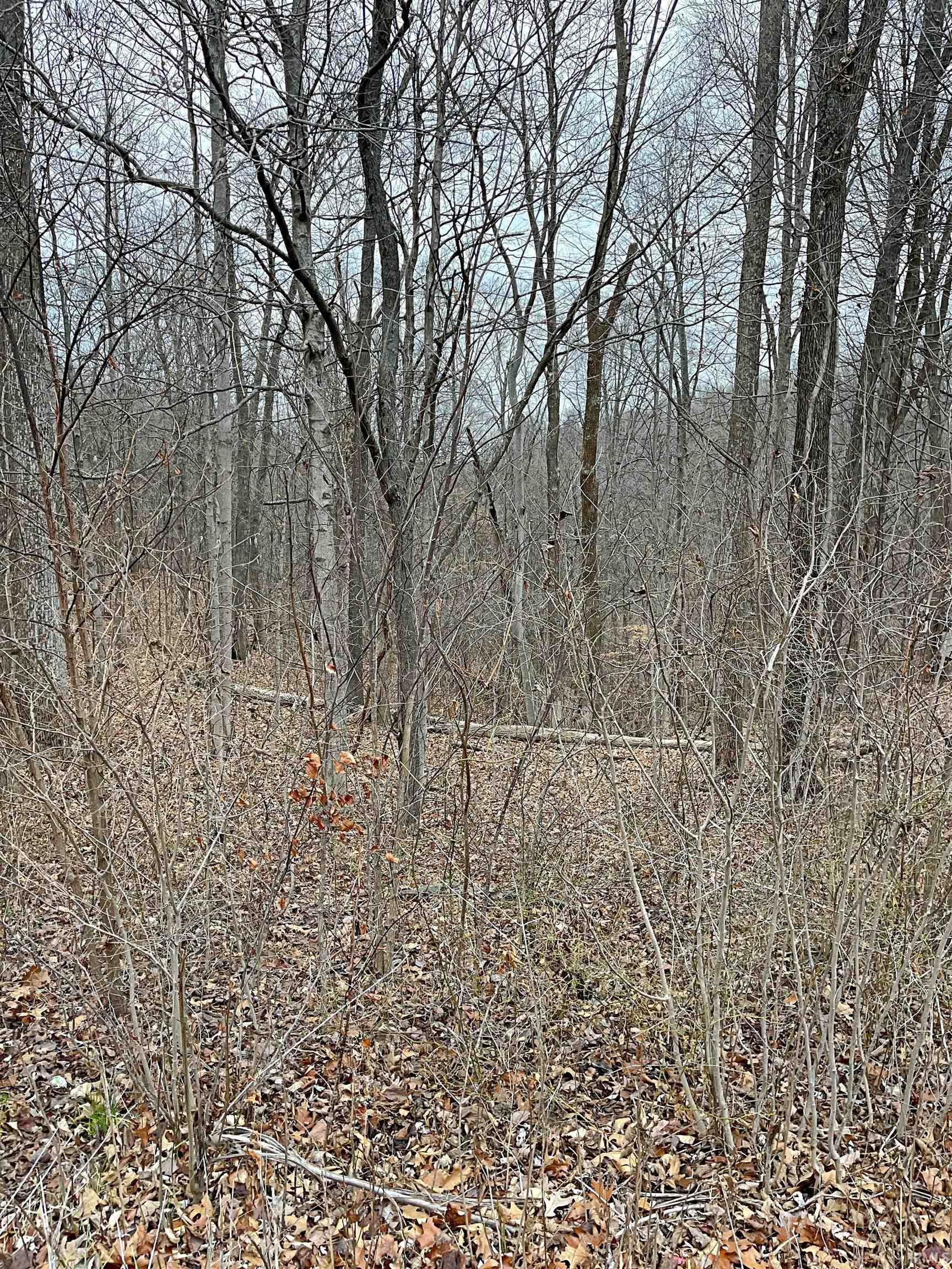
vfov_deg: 67.3
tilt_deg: -9.4
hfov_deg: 53.1
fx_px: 953
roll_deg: +0.6
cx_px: 476
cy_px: 634
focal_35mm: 26
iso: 250
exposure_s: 1/60
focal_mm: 5.1
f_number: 1.6
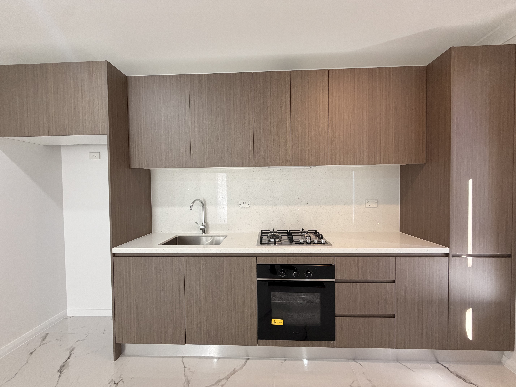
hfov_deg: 102.1
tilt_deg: -1.9
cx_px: 258
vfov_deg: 85.7
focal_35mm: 14
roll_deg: +1.1
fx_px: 209
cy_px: 194
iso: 250
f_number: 2.2
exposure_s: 1/100
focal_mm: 2.22
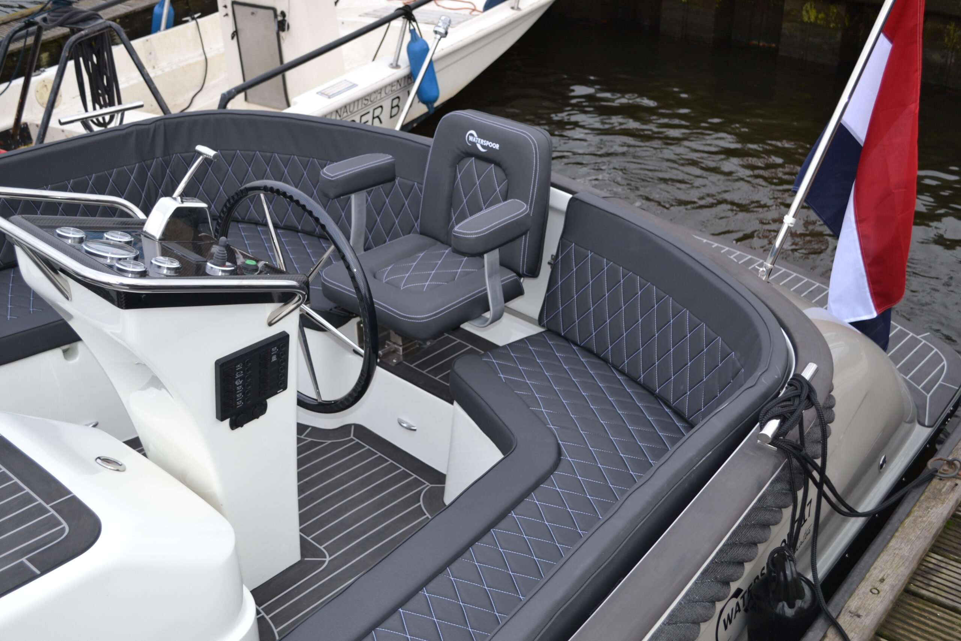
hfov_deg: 49.6
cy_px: 320
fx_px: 1041
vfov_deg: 34.2
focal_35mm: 39
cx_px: 480
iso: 160
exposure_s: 1/125
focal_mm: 26
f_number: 4.2
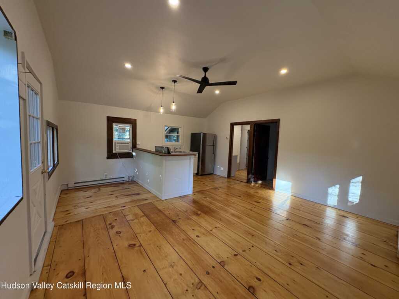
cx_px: 200
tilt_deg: -3.6
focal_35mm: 14
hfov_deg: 102.1
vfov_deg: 85.7
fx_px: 161
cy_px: 150
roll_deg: -1.6
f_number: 2.2
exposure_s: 1/60
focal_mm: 2.22
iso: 250
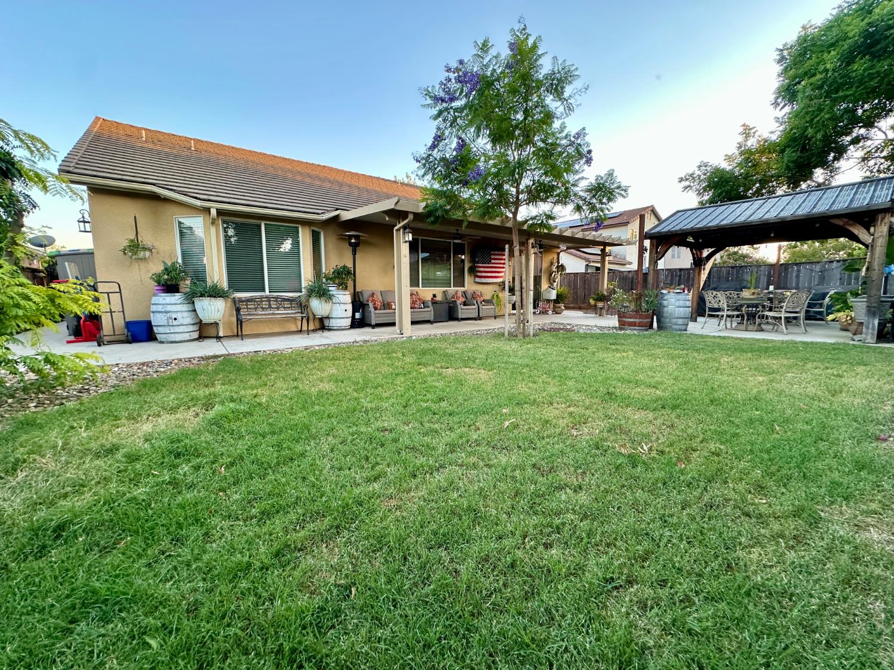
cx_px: 447
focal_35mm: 14
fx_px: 362
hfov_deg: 102.1
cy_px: 335
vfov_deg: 85.7
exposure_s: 1/99
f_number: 2.2
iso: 160
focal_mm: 2.22
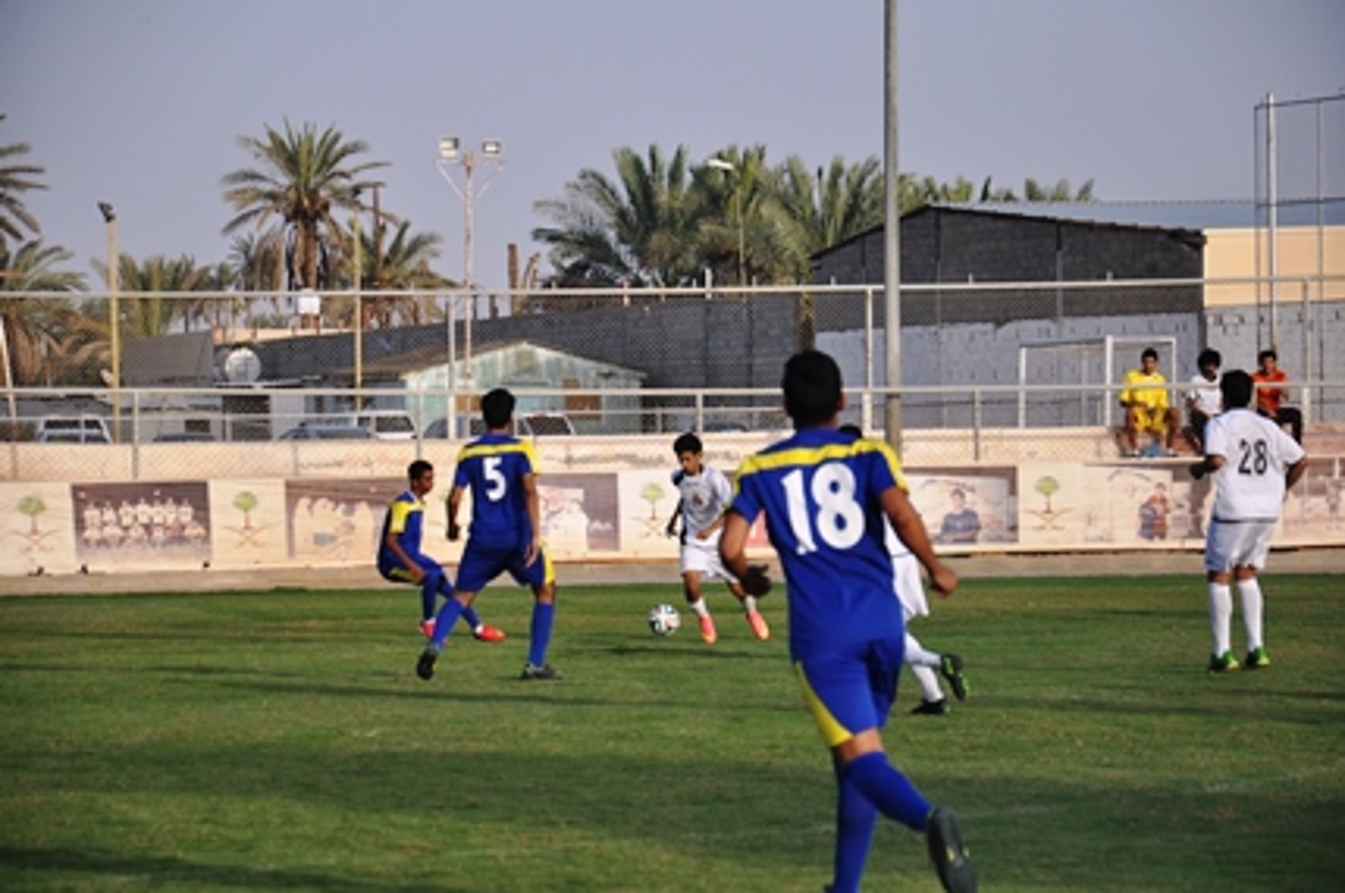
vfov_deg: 8.7
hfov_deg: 13.1
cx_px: 672
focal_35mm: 158
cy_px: 446
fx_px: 5878
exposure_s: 1/1250
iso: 400
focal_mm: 105
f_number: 5.6
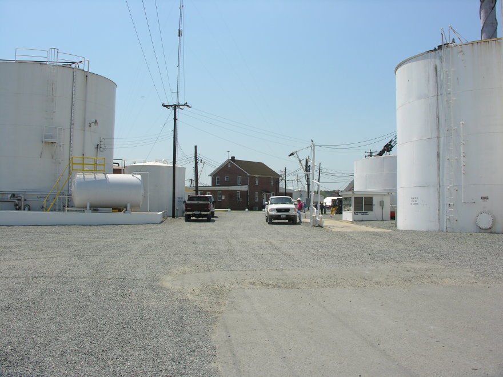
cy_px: 188
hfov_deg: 52.6
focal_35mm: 35
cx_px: 252
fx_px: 509
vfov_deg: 40.7
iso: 50
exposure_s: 1/256
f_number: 7.1
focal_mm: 8.9
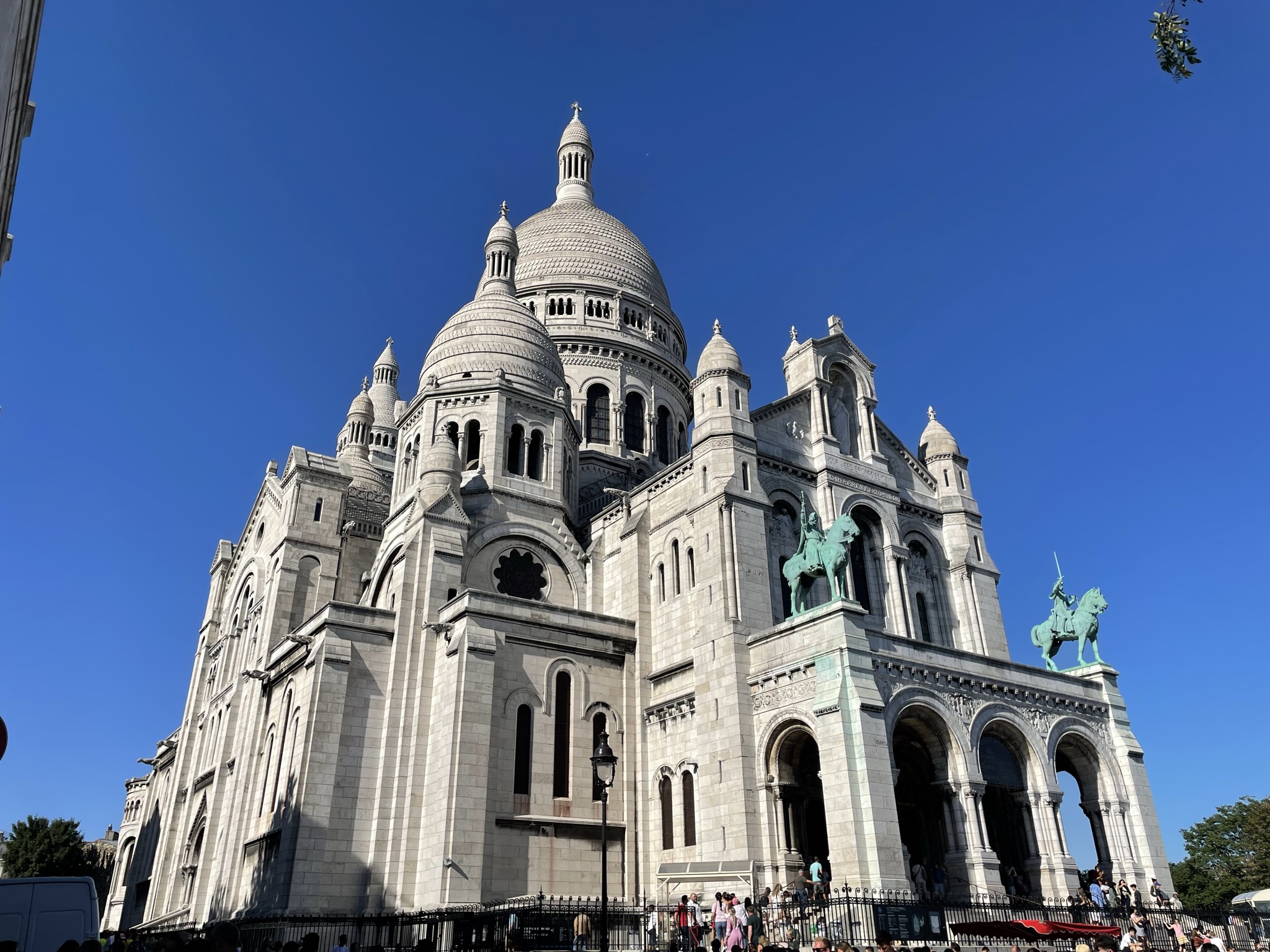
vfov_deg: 53.1
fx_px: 954
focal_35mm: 26
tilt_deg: +27.6
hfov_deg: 67.3
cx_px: 635
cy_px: 476
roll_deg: +0.9
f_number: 1.6
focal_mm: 4.2
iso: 32
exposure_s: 1/4831
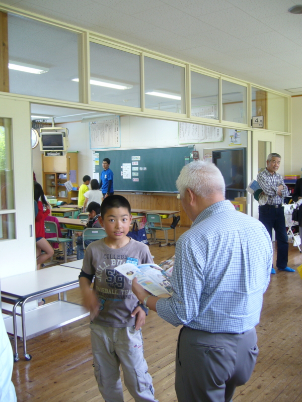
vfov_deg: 52.6
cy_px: 201
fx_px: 407
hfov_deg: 40.7
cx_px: 151
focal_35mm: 35
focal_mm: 5.8
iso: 80
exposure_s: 1/25
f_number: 2.8
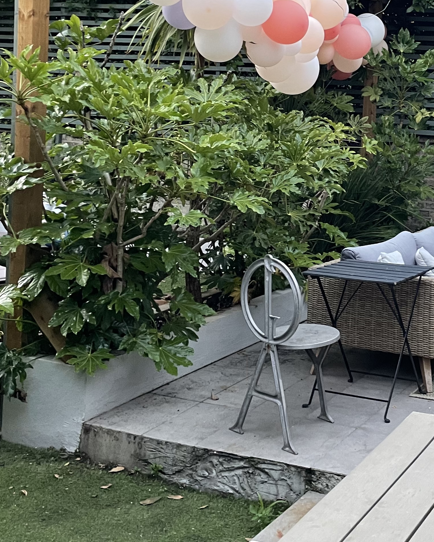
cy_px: 127
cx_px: 383
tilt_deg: -1.8
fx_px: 867
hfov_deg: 27.2
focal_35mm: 54
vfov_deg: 33.9
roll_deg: -2.3
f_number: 1.6
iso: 200
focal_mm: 4.2
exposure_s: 1/50
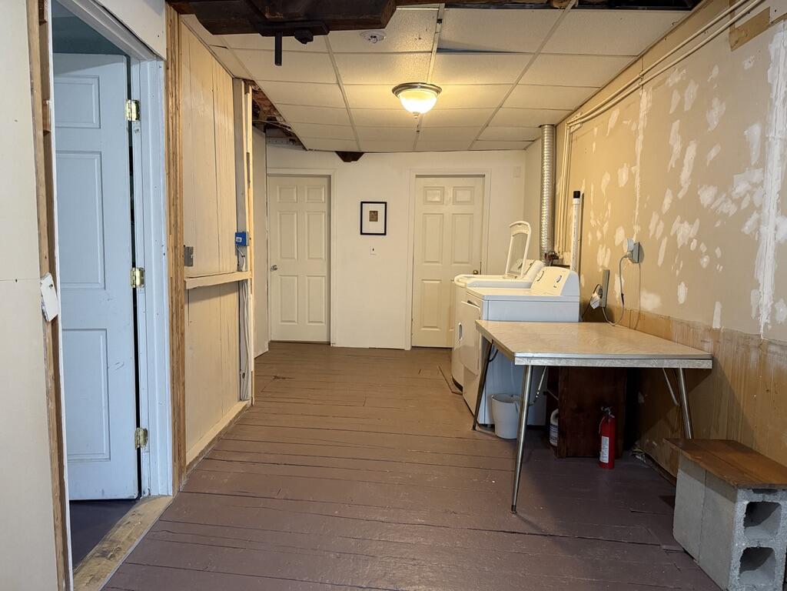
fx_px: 546
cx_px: 394
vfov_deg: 56.8
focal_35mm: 24
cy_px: 296
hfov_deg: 71.6
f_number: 1.78
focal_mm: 6.76
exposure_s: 1/60
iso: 500
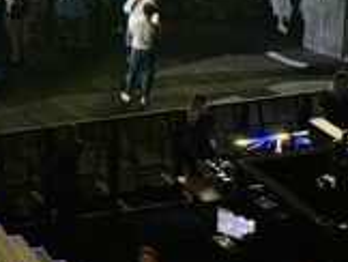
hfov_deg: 8.6
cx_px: -131
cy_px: -290
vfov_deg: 6.3
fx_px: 2285
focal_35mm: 227
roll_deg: -1.0
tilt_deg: -12.8
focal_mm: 6.76
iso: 400
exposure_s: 1/33
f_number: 1.78
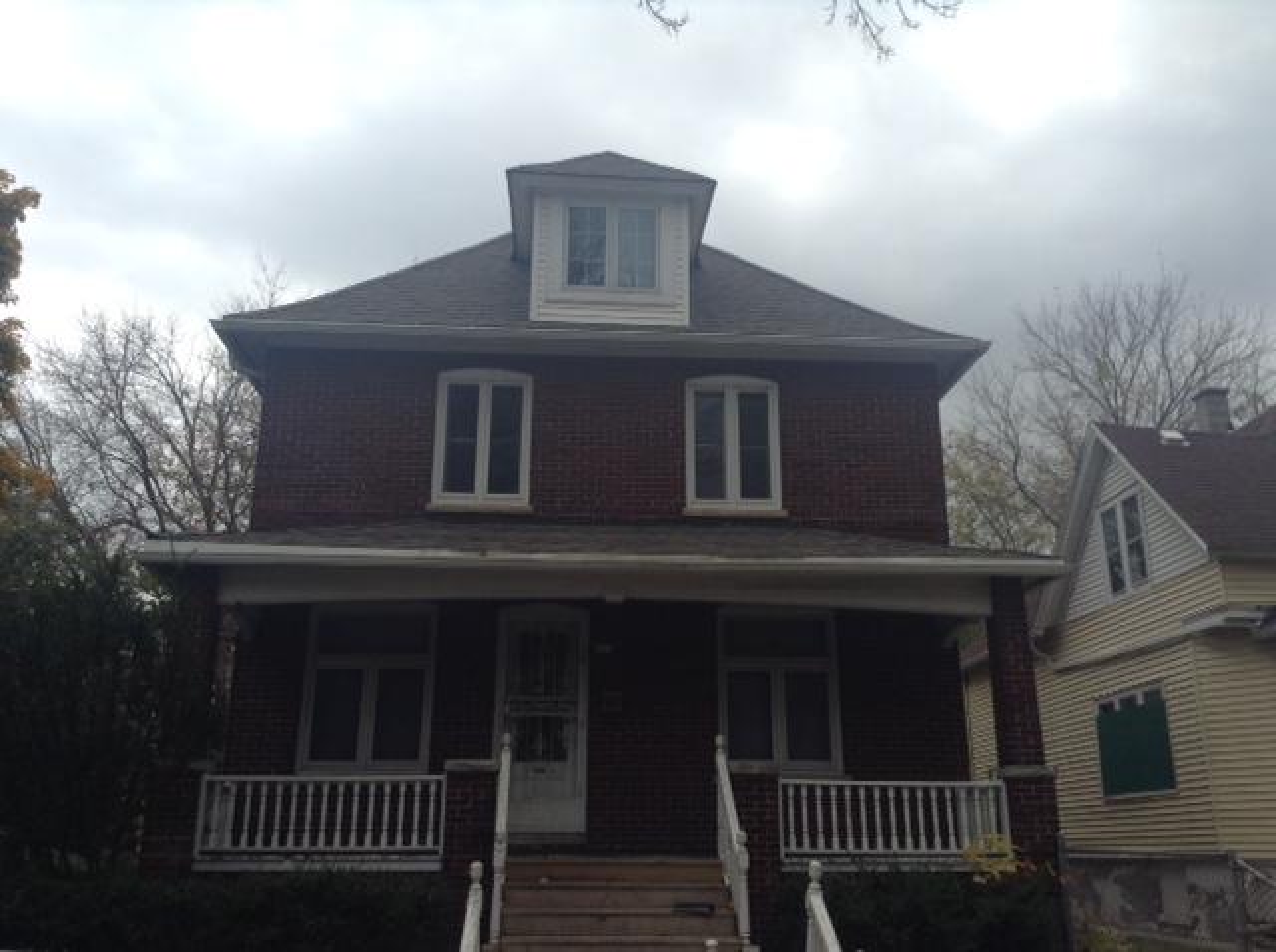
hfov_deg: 55.4
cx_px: 638
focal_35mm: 33
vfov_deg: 42.8
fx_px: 1215
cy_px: 476
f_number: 2.4
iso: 32
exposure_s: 1/315
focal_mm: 3.3
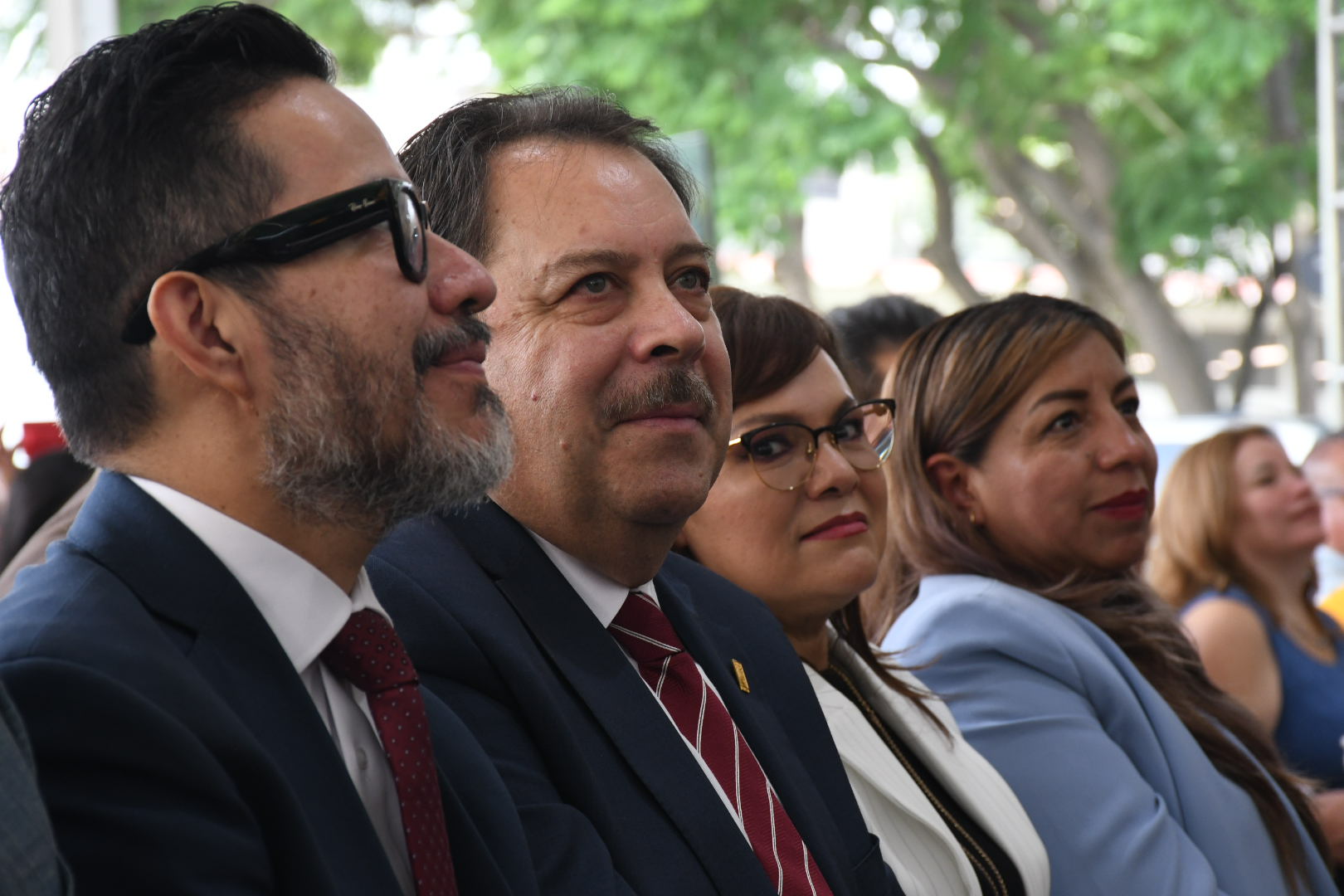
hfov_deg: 16.1
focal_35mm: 127
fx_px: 4741
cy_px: 448
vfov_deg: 10.8
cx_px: 672
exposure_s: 1/125
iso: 1000
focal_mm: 85
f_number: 8
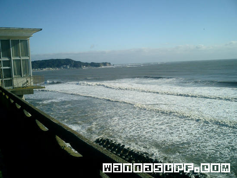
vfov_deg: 39.7
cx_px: 118
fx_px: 247
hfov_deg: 51.3
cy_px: 89
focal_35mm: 36
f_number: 3.2
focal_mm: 7.5
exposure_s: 1/3200
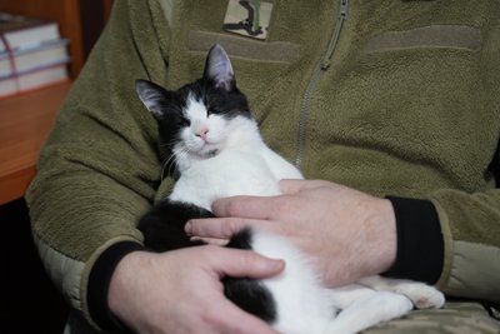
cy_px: 167
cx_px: 250
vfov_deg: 20.3
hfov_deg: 30.1
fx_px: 931
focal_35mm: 67
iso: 1600
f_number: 2.8
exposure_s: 1/160
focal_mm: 67
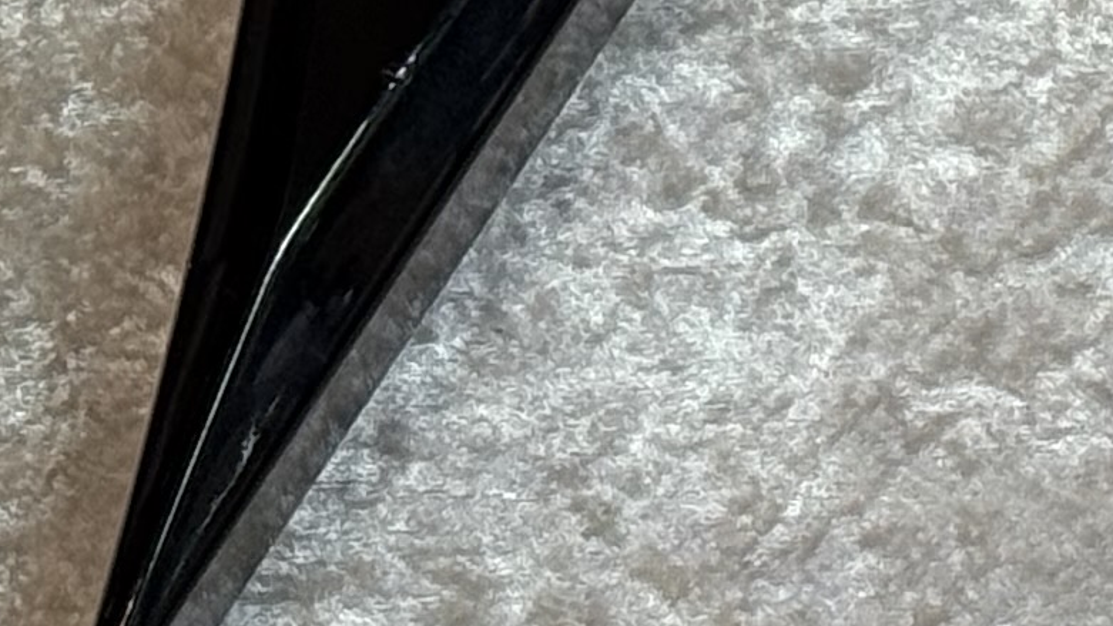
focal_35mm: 270
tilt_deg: -65.0
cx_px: 707
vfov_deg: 4.3
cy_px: -1176
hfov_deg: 8.0
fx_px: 7967
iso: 80
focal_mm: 6.76
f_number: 1.78
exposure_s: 1/60
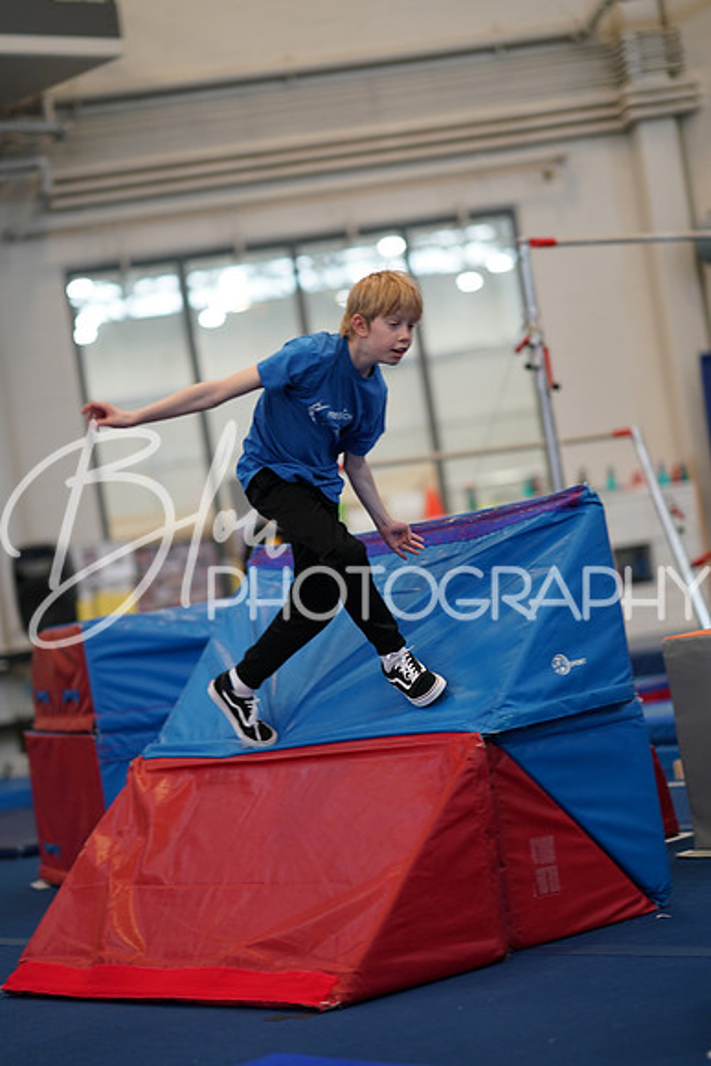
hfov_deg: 16.1
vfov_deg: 23.9
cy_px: 533
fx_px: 2516
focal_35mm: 85
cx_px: 356
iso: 500
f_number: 1.4
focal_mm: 85
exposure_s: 1/500
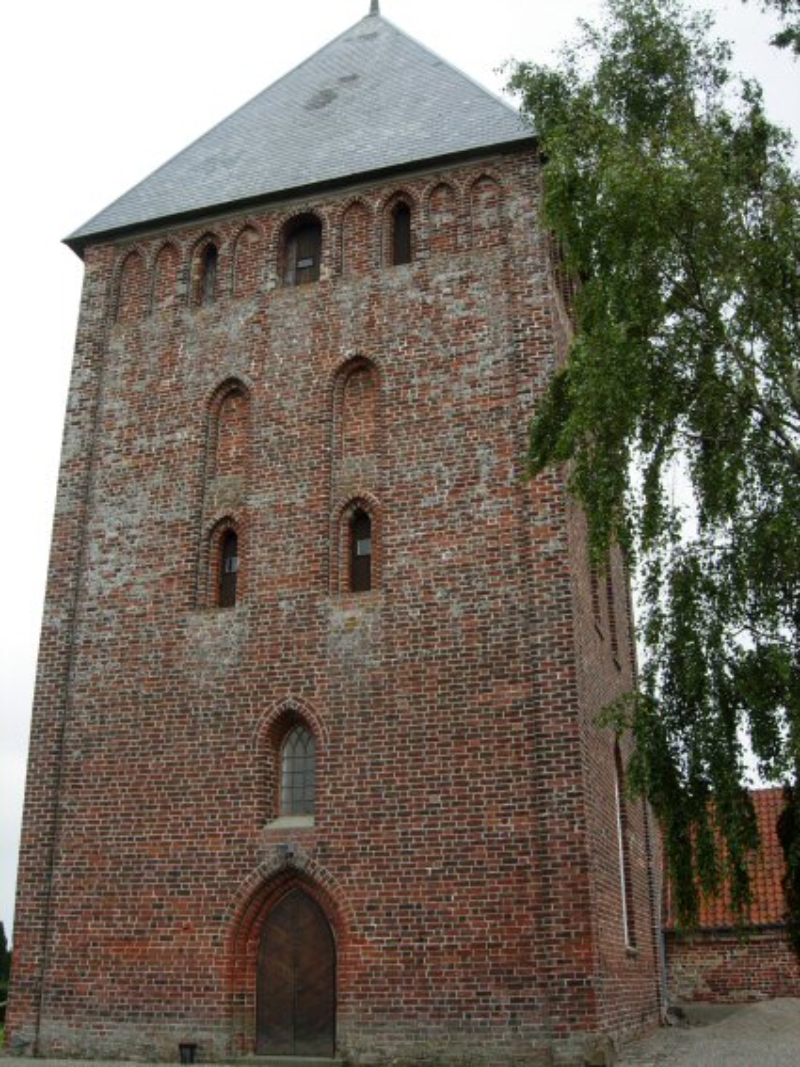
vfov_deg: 51.4
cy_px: 534
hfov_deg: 39.6
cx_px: 400
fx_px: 1110
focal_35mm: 36
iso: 50
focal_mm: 7.5
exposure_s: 1/228
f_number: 4.8
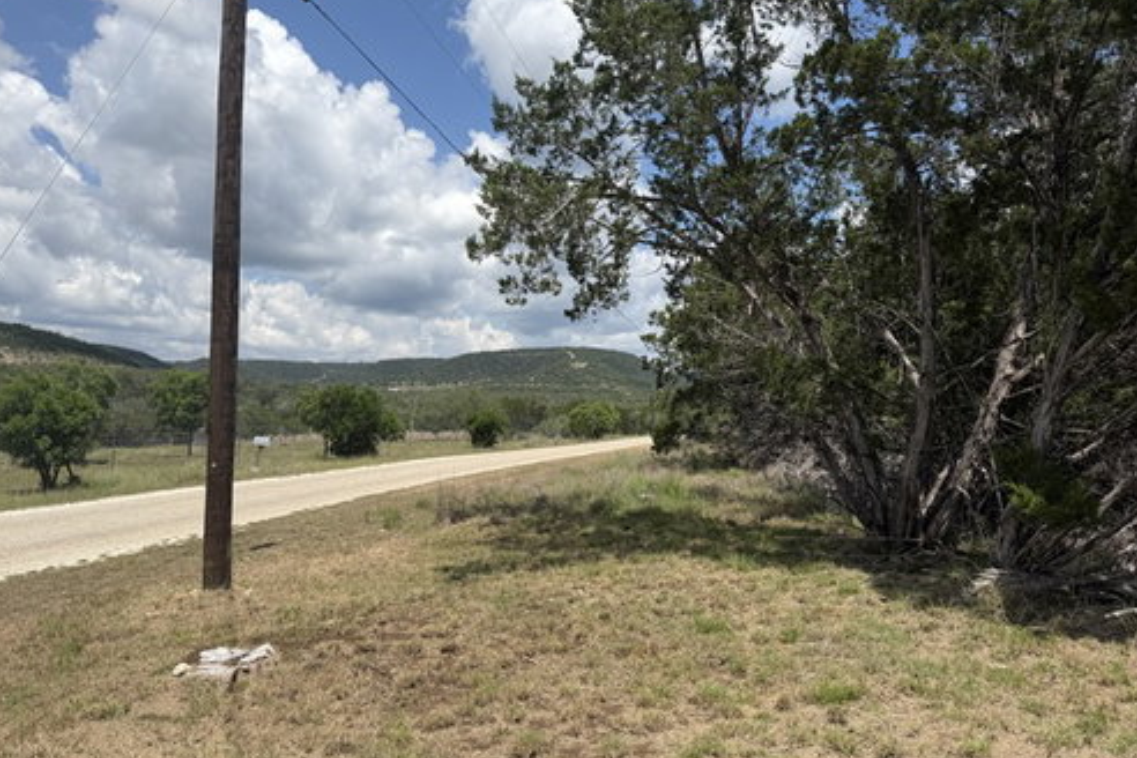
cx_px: 582
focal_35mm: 26
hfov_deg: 69.4
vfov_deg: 49.5
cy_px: 391
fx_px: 821
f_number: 1.78
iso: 80
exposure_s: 1/5714
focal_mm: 6.76
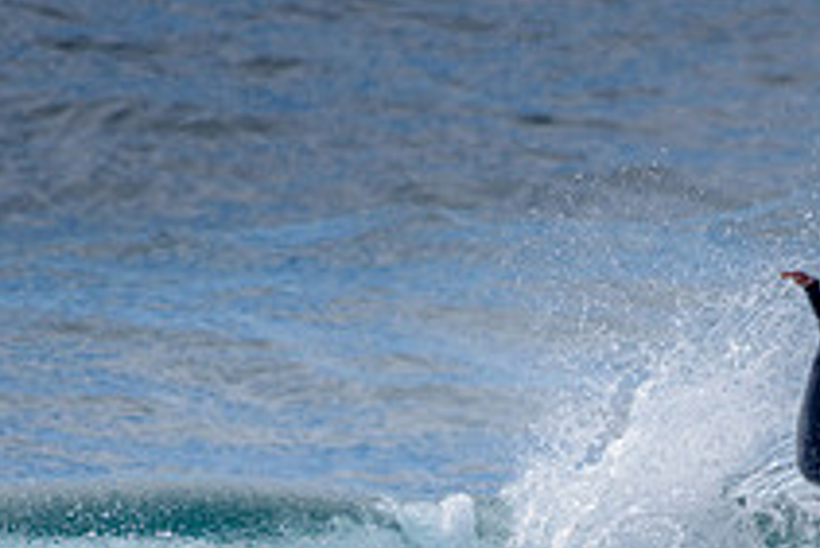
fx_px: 38428
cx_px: 964
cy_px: 834
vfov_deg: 0.8
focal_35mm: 1686
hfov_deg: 1.2
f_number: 5.6
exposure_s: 1/2000
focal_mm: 500
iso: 140
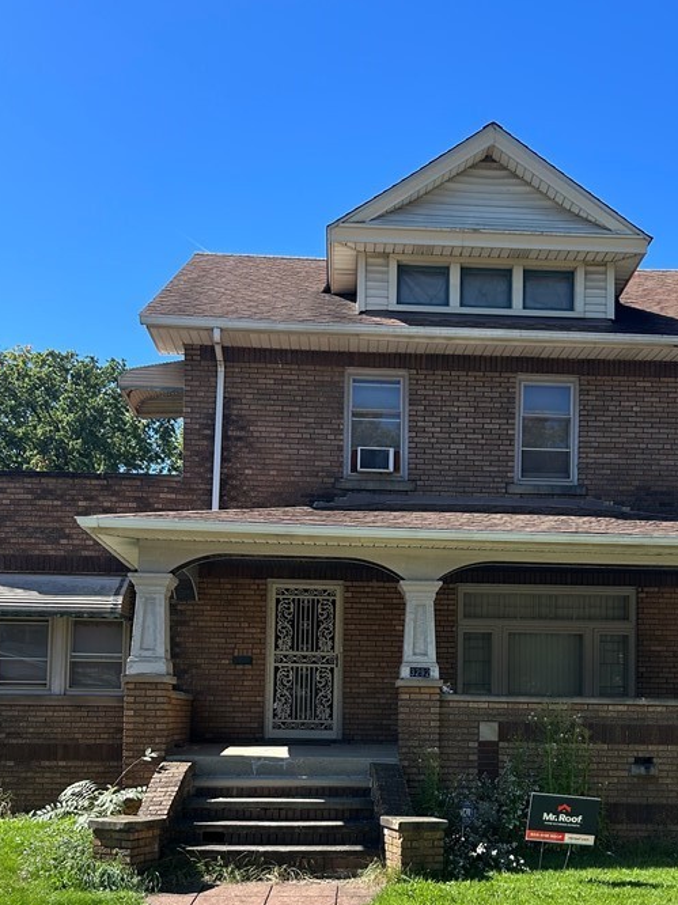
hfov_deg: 35.8
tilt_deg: +1.3
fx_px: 1045
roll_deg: -0.8
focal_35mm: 40
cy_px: 660
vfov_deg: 45.5
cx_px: 404
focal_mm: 5.7
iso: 50
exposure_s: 1/1724
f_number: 1.5
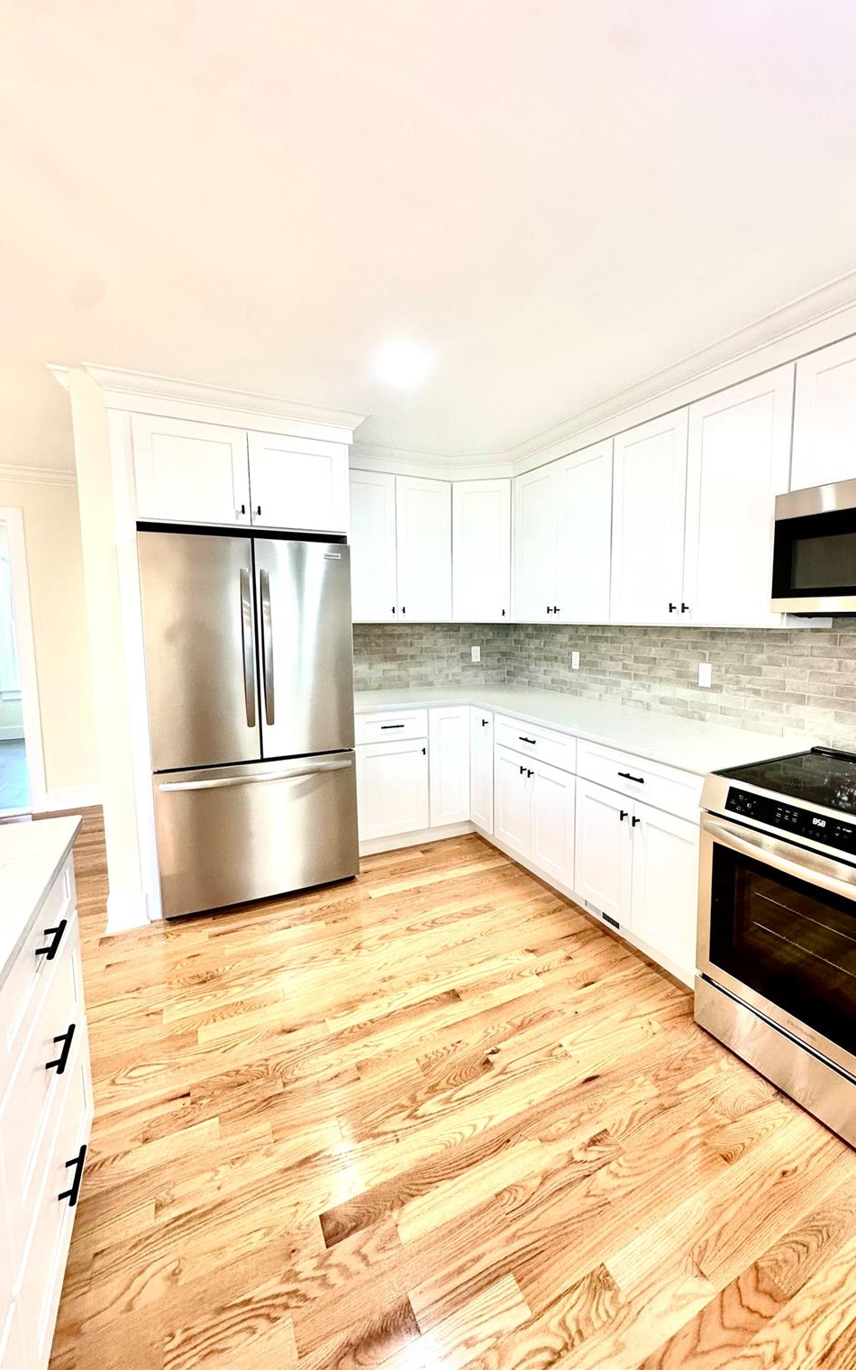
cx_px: 499
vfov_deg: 101.5
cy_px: 679
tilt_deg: -6.2
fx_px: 560
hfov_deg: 74.2
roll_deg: -0.8
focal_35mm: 15
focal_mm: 2.22
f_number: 2.2
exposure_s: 1/120
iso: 160
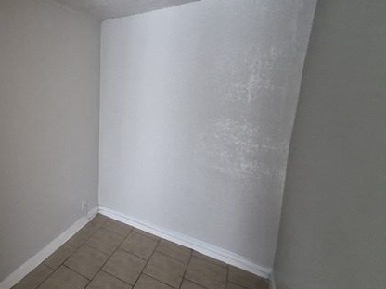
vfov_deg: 65.1
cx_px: 109
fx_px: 223
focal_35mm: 20
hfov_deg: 77.2
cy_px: 109
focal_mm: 1.74
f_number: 2.2
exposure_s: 1/60
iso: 1000
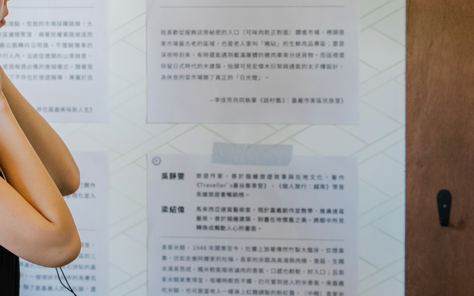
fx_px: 1227
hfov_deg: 21.6
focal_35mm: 95
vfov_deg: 13.8
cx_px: 102
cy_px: 124
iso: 1250
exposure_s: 1/125
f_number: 3.5
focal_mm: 44
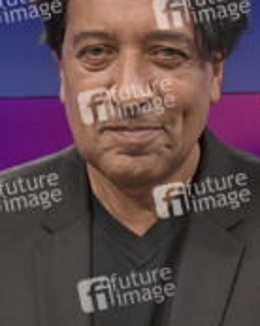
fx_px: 944
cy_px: 149
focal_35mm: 98
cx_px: 152
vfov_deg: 19.6
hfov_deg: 15.7
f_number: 6.3
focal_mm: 40
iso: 2500
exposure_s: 1/200
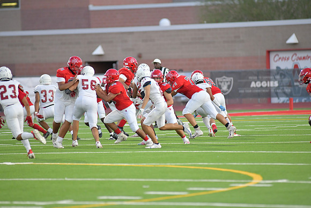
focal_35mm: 300
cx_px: 156
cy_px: 104
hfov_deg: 6.9
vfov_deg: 4.6
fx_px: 2592
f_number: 3.5
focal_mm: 300
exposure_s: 1/1250
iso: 3600
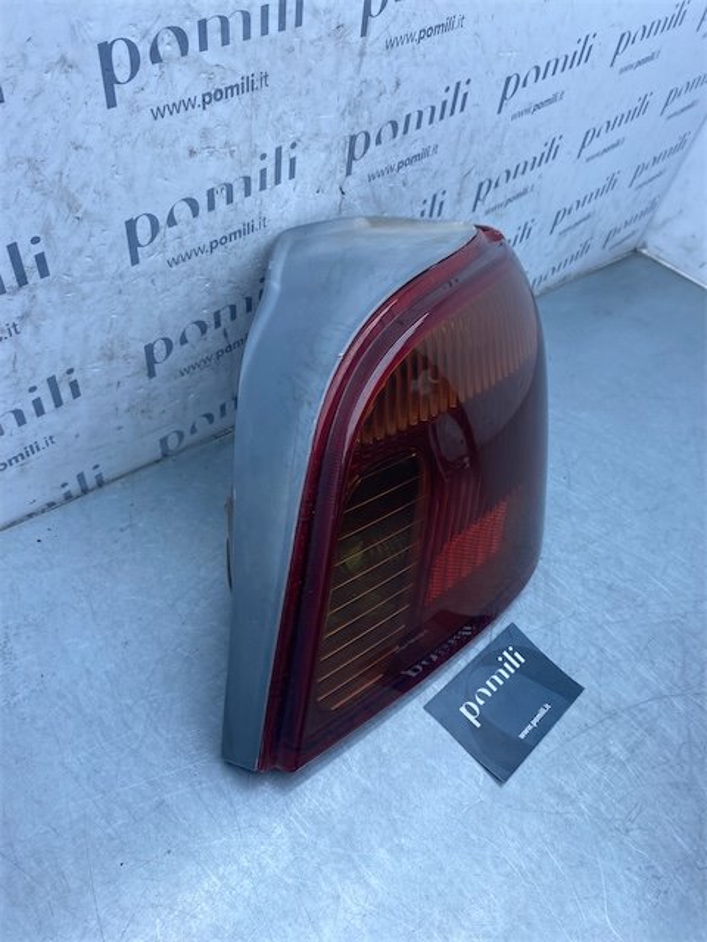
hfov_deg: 53.1
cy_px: 471
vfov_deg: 67.3
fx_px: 708
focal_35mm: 26
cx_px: 354
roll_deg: -20.6
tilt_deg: -43.5
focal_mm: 4.25
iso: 32
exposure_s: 1/805
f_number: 1.8
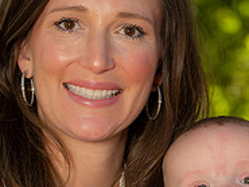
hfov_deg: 6.9
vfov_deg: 5.2
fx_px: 2059
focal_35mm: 286
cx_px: 245
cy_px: 167
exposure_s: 1/250
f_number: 8
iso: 200
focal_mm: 95
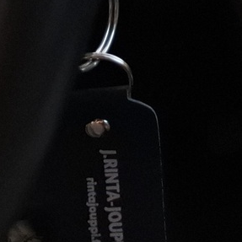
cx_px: 519
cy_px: -184
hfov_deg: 13.8
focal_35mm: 102
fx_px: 807
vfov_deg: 15.0
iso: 50
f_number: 1.8
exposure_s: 1/154
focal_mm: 5.54
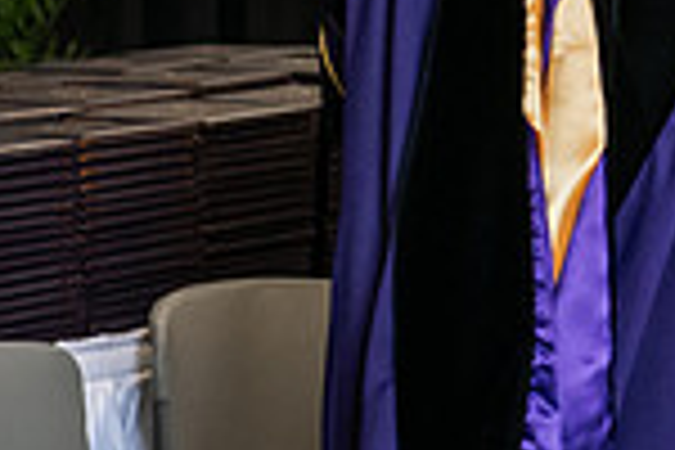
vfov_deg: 5.0
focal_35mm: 270
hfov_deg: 7.5
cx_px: 1102
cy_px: -317
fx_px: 5062
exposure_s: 1/200
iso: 2000
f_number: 5
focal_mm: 70
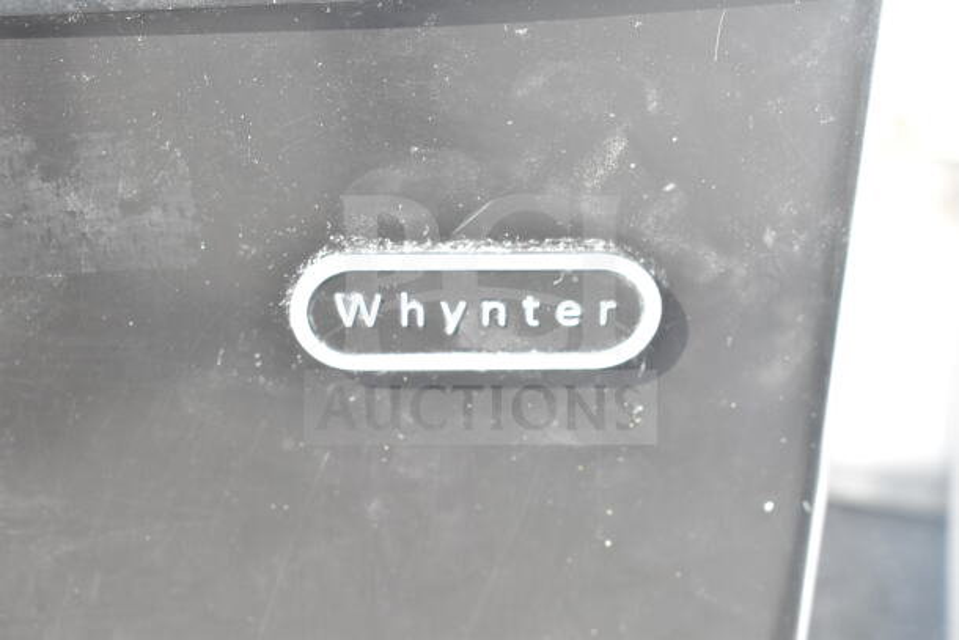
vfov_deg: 22.6
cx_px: 480
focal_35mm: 60
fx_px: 1599
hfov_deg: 33.4
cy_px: 320
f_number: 7.1
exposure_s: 1/200
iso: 1600
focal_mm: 40
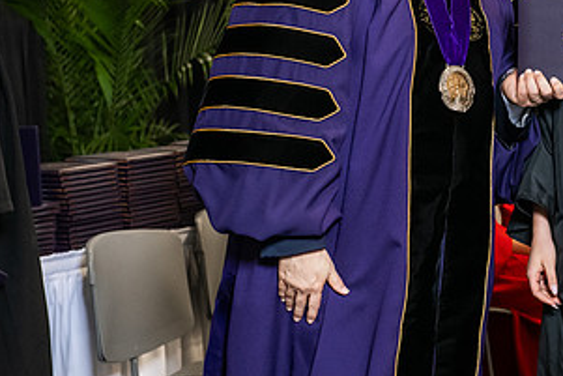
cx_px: 505
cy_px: 38
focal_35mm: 135
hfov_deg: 15.0
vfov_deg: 10.1
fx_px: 2112
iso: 2500
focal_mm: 70
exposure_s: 1/200
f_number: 5
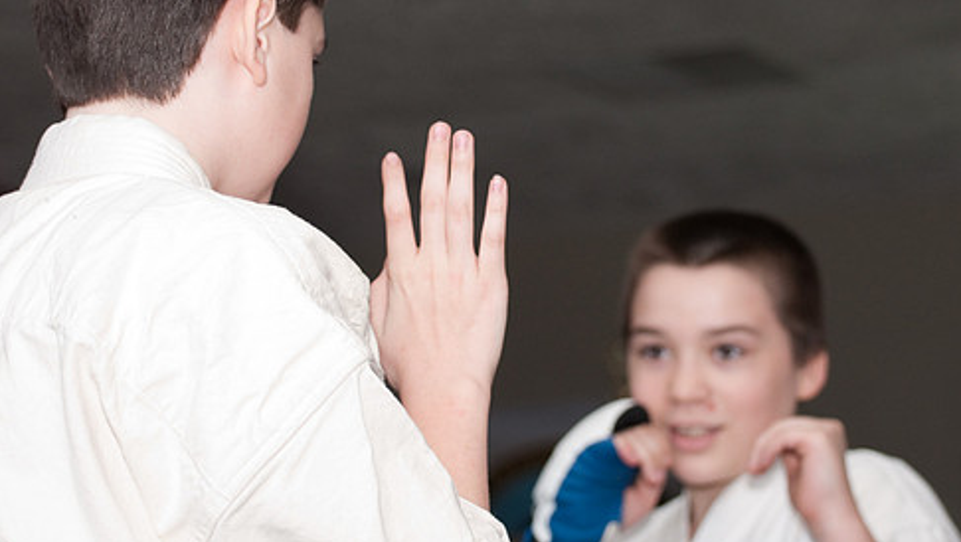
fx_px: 3340
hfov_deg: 16.4
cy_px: 270
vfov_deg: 9.3
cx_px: 526
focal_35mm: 131
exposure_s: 1/200
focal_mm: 70
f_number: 4.5
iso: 800
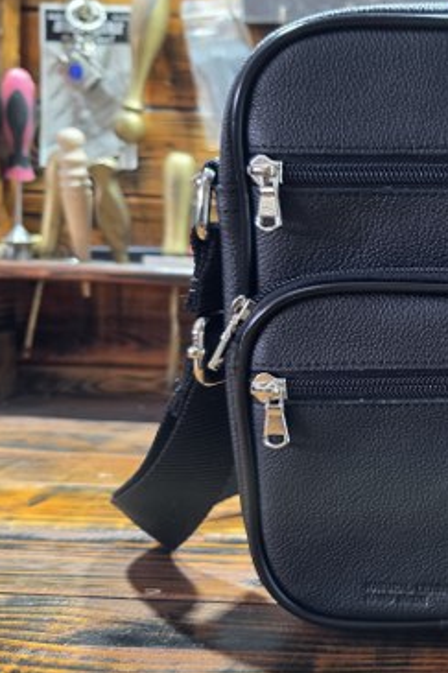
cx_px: 470
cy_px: 334
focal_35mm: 42
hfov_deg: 29.3
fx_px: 785
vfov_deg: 46.4
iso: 200
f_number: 1.7
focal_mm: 6.3
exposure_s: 1/100
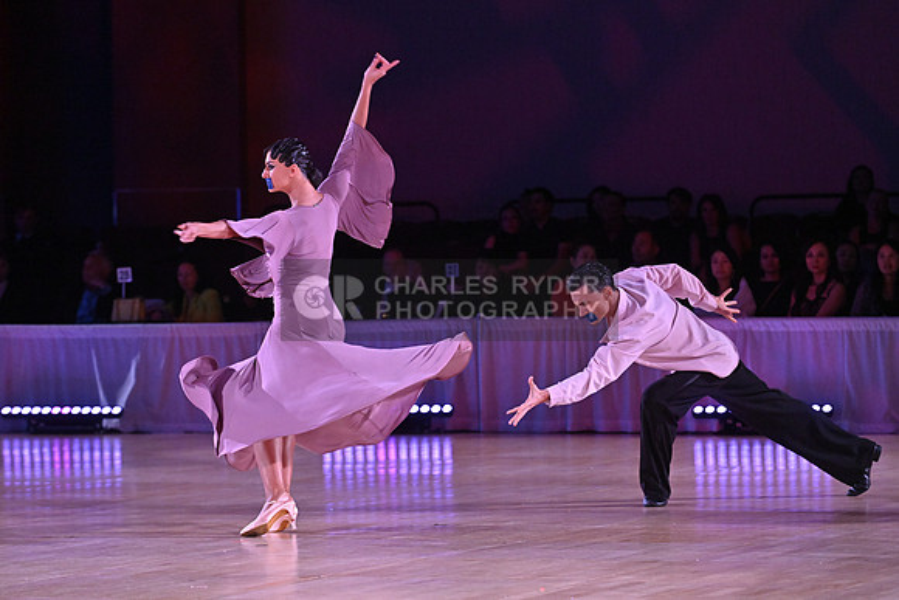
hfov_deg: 12.1
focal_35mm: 170
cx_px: 450
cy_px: 300
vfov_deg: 8.1
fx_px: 4246
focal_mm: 170
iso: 5000
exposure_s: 1/400
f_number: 5.6
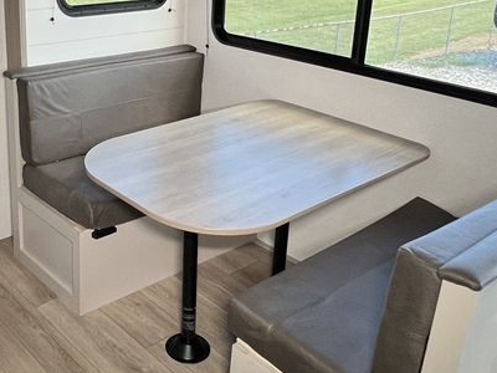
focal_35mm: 39
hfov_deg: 46.5
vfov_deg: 36.5
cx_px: 138
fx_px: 560
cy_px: 131
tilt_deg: -18.1
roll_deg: -0.5
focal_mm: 1.57
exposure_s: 1/99
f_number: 1.8
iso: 160
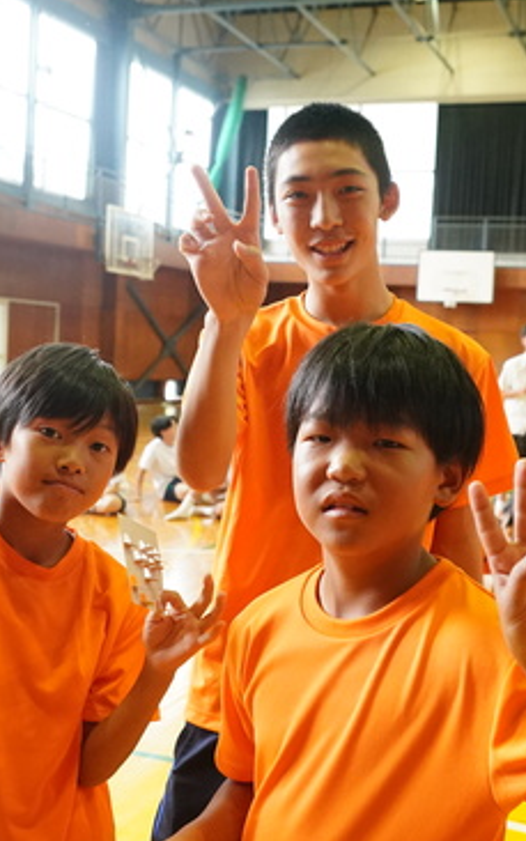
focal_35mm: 47
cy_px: 429
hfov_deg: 27.4
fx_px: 1077
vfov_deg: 42.6
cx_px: 285
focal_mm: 26
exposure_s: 1/320
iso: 6400
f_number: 4
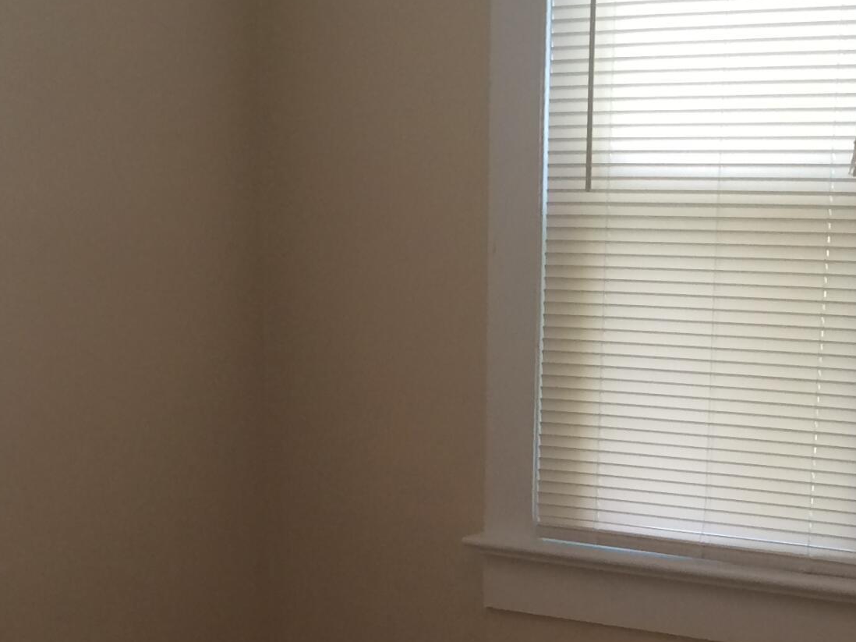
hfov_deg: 23.8
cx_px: 490
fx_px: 2027
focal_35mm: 82
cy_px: 731
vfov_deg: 17.3
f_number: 2.2
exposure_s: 1/30
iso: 40
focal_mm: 4.12
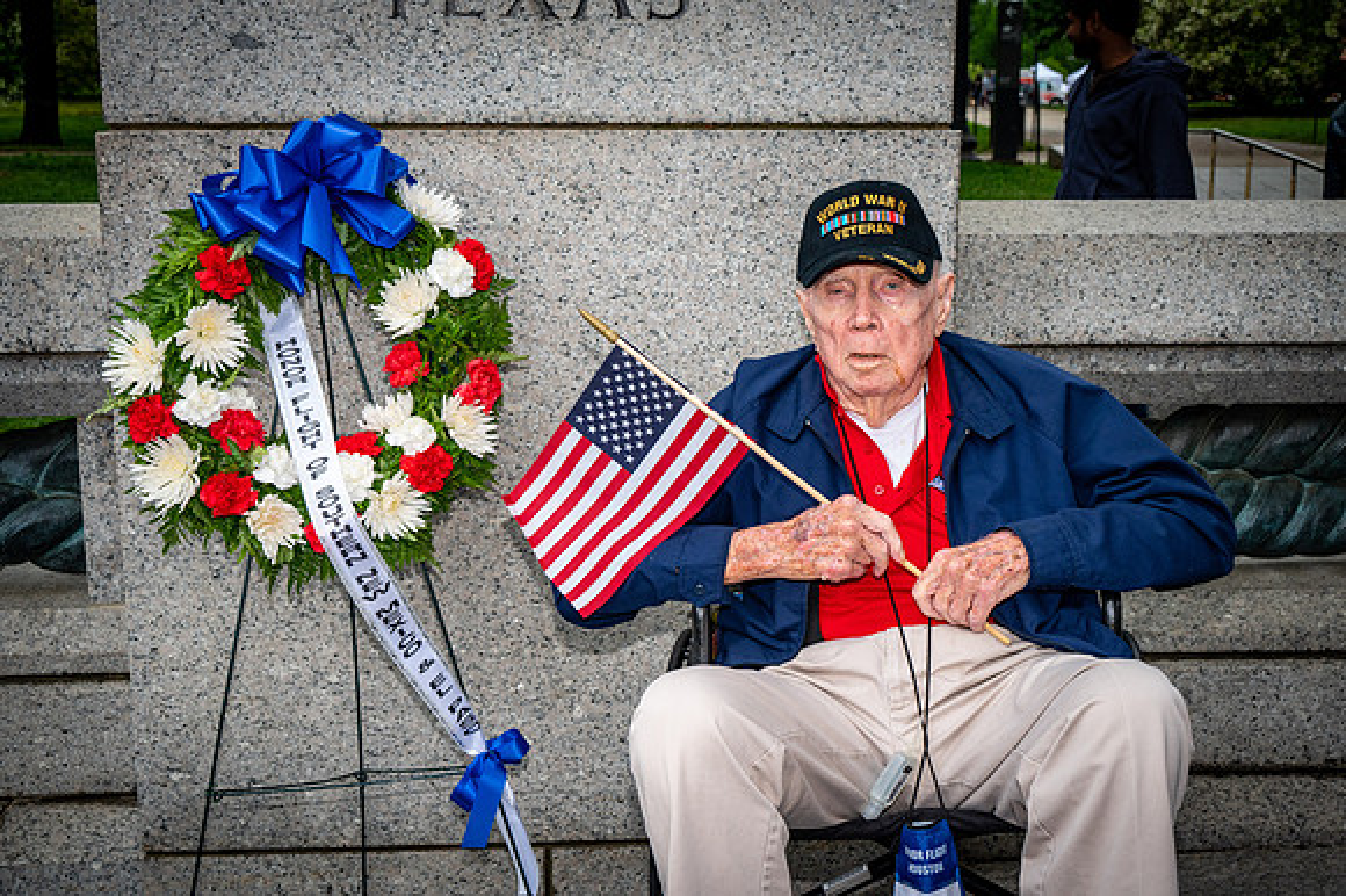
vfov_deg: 31.9
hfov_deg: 46.4
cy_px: 448
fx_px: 1569
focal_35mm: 42
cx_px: 673
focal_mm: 42
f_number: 8
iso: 1100
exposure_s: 1/640
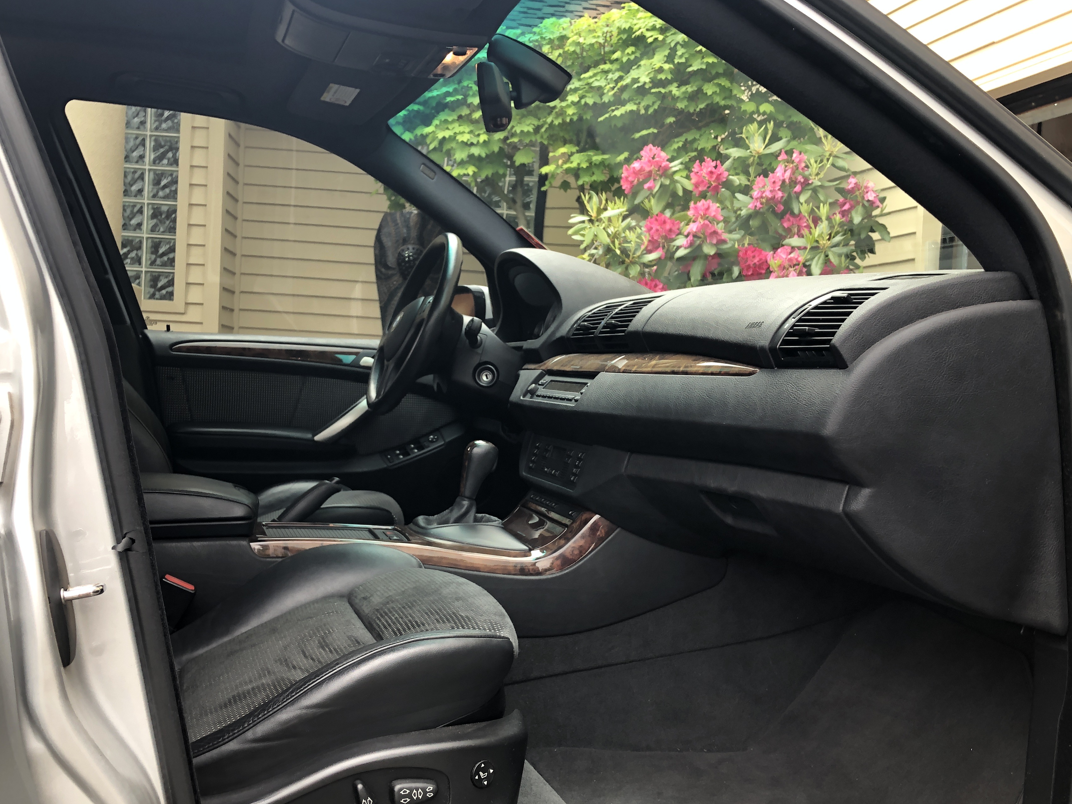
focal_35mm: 33
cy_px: 448
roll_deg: -2.5
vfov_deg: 42.9
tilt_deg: -3.5
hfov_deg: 55.4
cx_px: 537
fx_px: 1022
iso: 100
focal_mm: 4
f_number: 1.8
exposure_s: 1/120
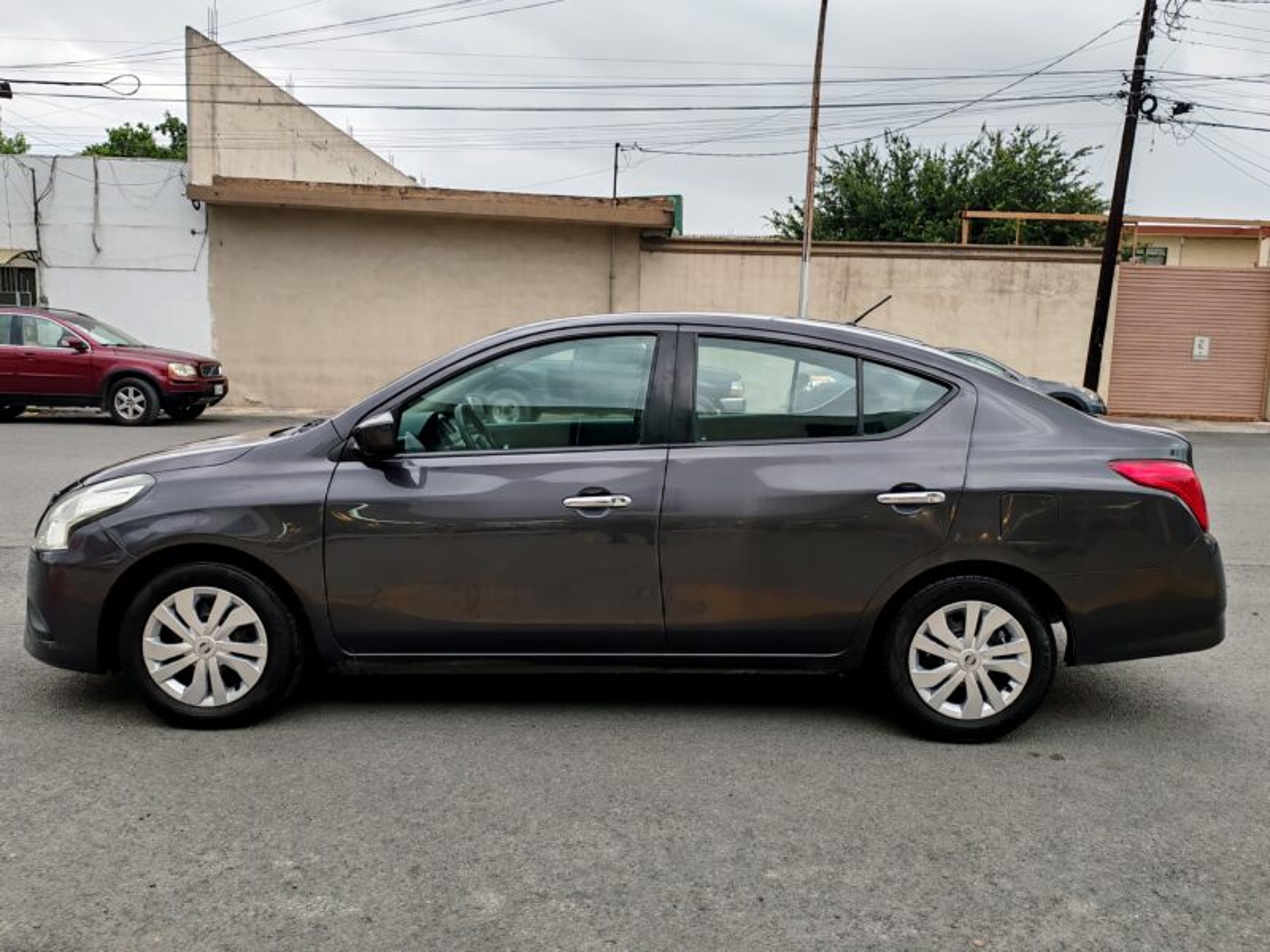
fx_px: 991
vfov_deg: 51.4
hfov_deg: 65.3
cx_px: 635
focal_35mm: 27
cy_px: 476
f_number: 1.9
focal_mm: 6.12
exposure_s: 1/100
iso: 64
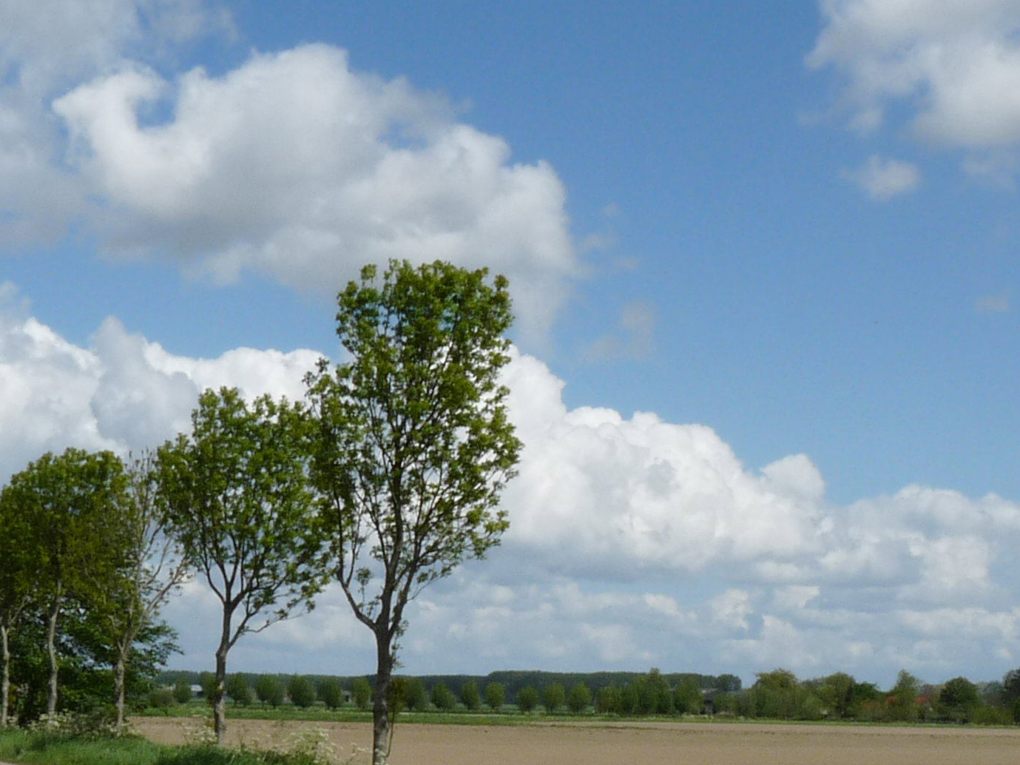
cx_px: 441
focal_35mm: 82
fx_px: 2416
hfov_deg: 23.8
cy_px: 601
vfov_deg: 17.8
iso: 100
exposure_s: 1/400
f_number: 8
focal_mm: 5.5
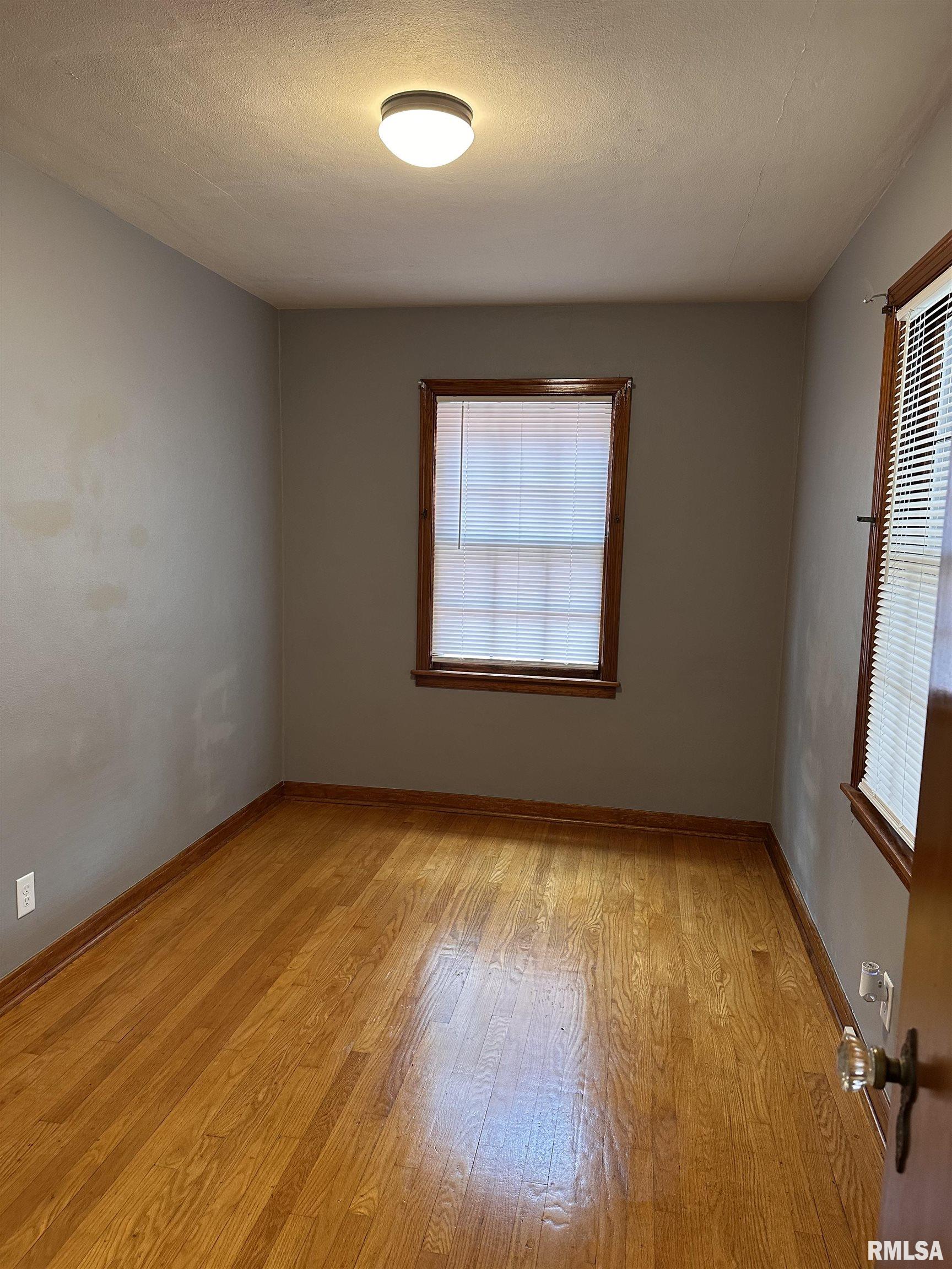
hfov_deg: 56.8
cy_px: 634
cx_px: 476
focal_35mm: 24
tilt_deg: -5.7
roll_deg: -2.2
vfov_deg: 71.6
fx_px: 880
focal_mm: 6.86
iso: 250
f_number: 1.78
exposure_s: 1/60
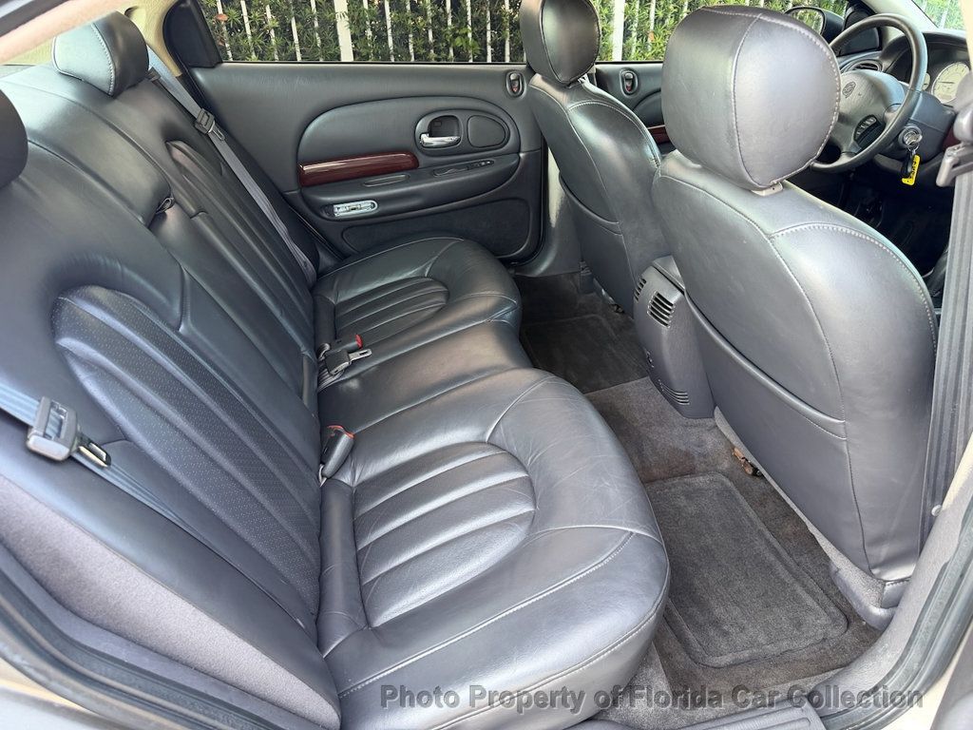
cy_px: 365
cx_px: 486
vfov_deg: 56.8
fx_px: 675
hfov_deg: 71.6
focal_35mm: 24
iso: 200
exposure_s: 1/121
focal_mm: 6.76
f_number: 1.78
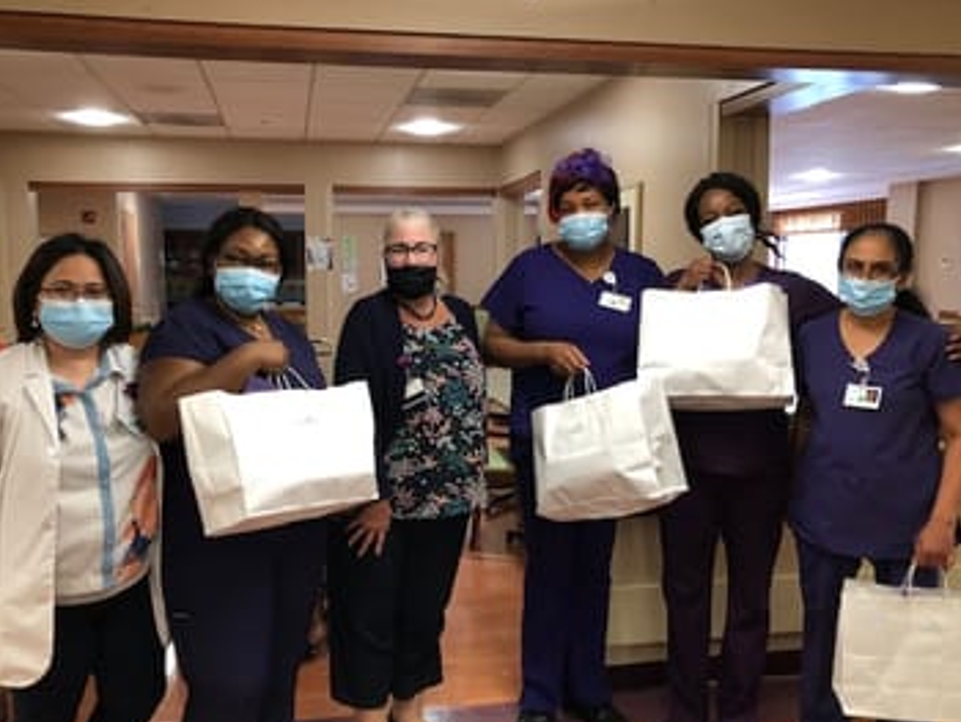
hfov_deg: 56.8
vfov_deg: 44.2
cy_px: 384
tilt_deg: -6.6
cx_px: 459
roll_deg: +0.5
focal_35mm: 32
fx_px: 889
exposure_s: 1/15
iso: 64
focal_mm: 3.99
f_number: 1.8
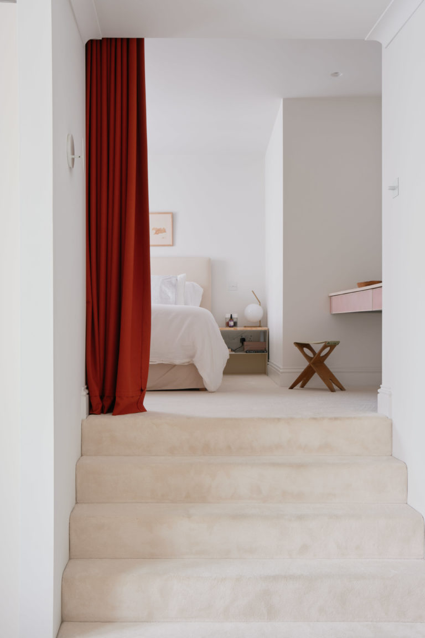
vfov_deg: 53.1
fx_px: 637
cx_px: 212
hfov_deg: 36.9
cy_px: 319
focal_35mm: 36
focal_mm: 24.2
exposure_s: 2
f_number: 11
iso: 200
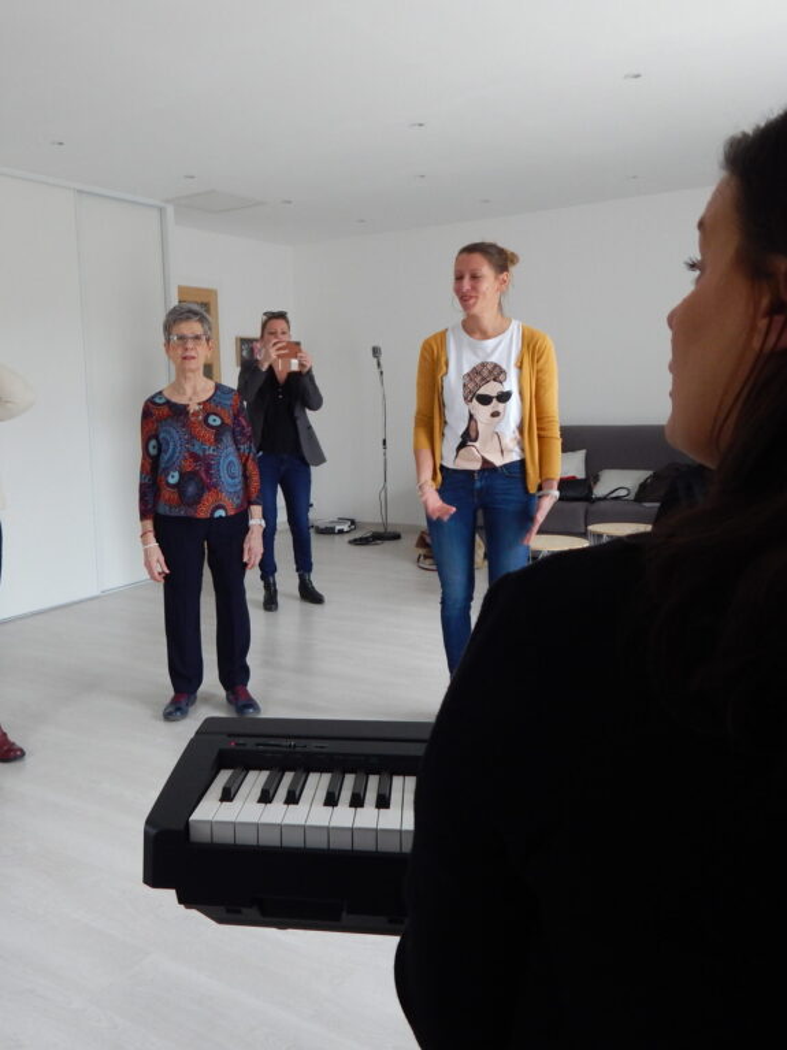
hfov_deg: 61.1
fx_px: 667
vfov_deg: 76.4
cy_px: 525
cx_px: 394
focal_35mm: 22
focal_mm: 4
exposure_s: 1/30
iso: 180
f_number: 3
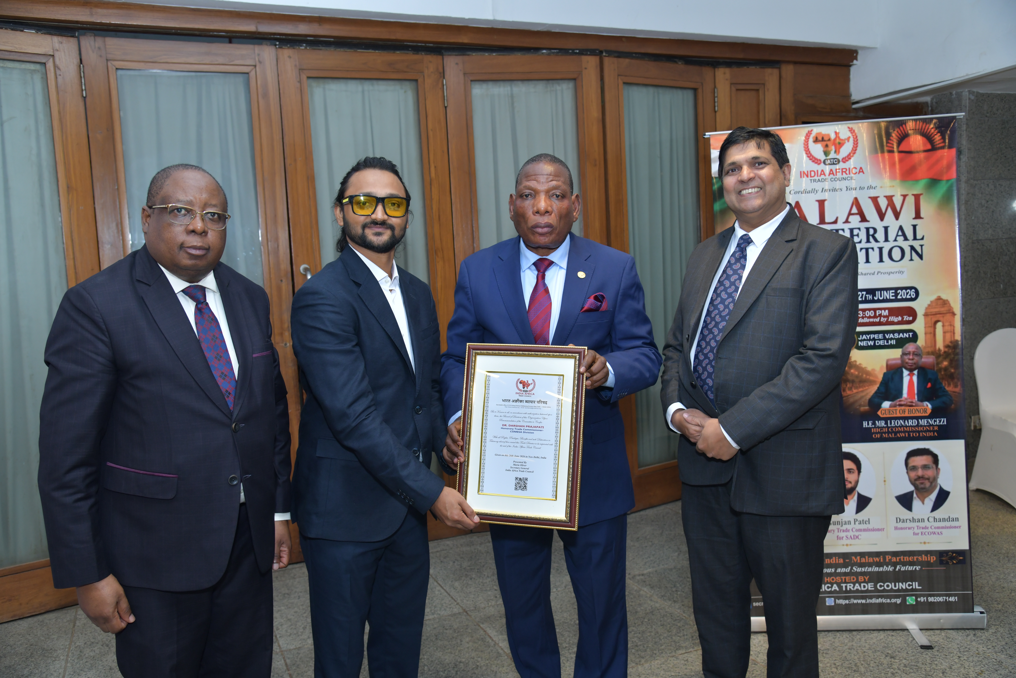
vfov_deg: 42.3
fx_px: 875
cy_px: 339
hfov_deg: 60.3
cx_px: 508
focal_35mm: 31
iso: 640
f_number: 5.6
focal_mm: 31
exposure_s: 1/125
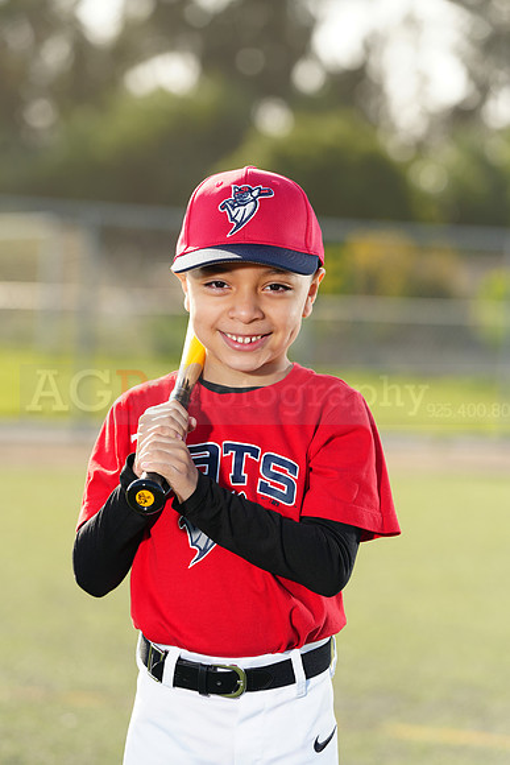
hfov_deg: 8.5
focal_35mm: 162
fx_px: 3440
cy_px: 382
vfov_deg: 12.7
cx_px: 255
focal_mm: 162
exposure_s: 1/250
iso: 100
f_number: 5
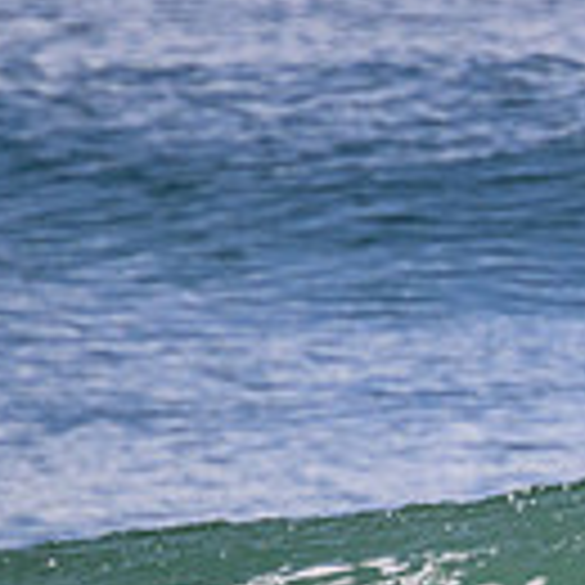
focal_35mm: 3025
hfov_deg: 0.6
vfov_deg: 0.6
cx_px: 1170
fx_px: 57837
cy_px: 862
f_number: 11
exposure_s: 1/2000
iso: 1250
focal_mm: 800
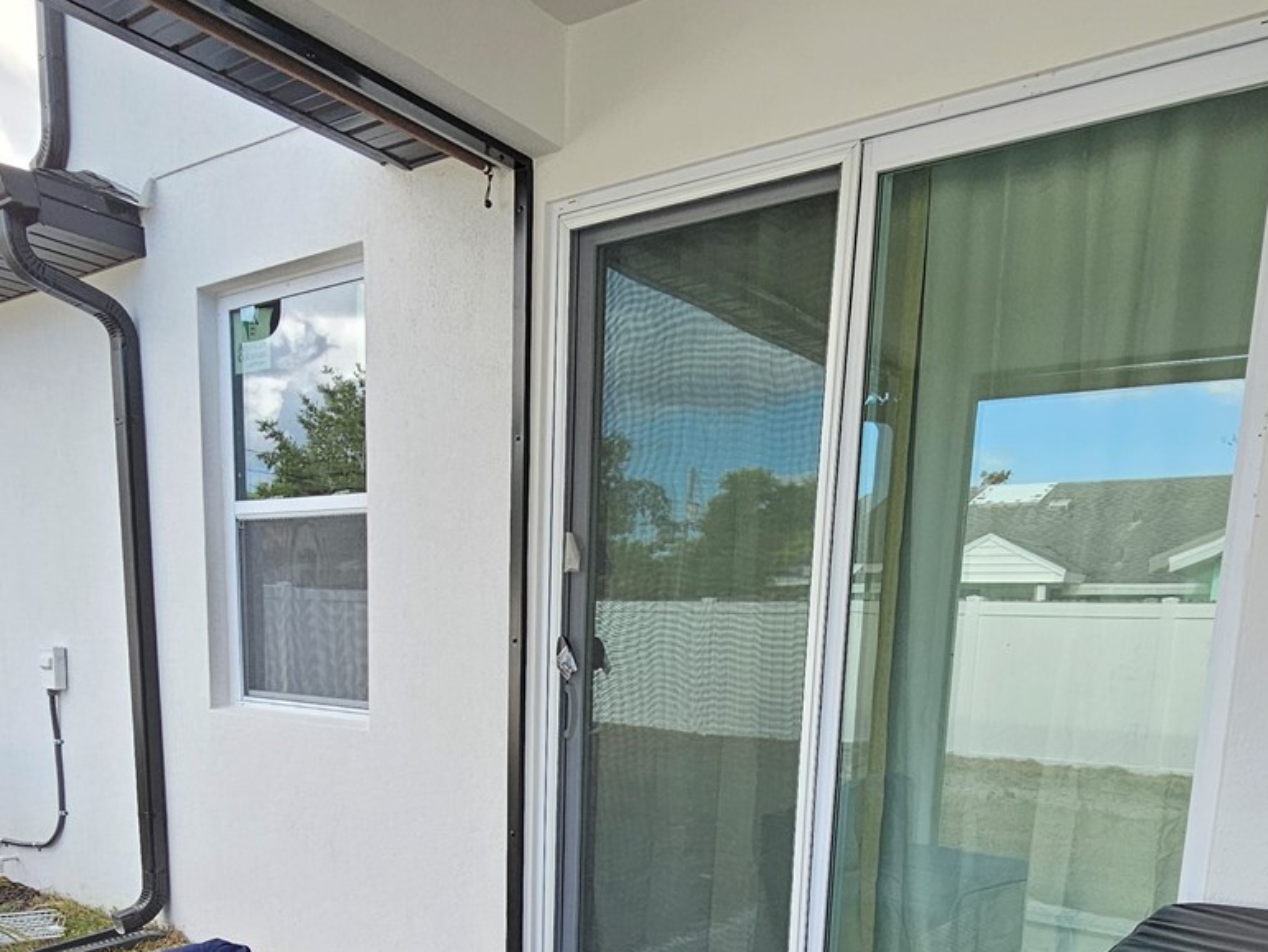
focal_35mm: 27
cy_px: 812
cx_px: 619
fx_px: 989
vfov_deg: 47.4
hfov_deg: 65.3
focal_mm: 2.2
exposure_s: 1/244
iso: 64
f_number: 2.2
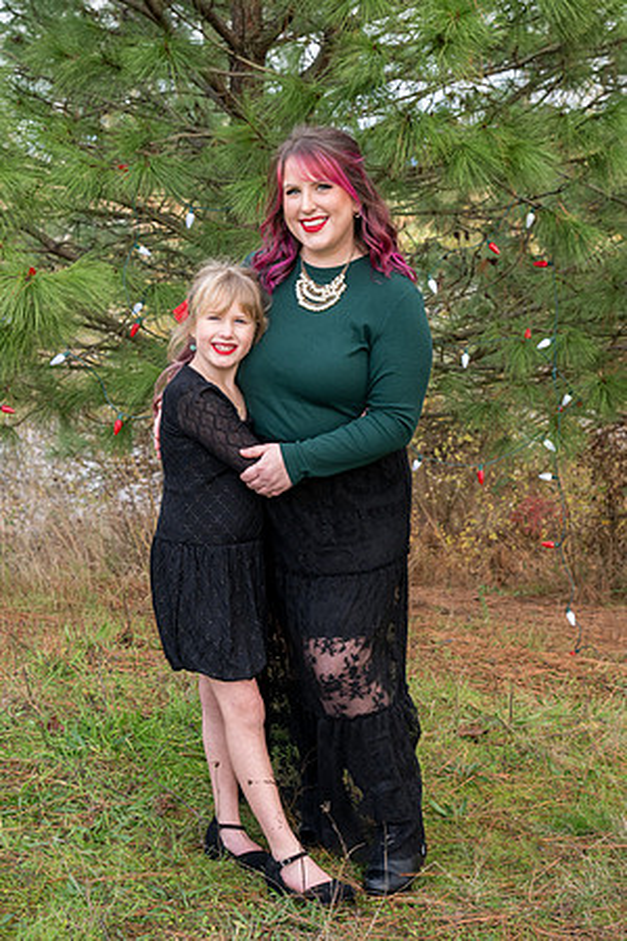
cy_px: 470
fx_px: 1358
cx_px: 314
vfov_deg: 38.2
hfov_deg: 26.0
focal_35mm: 52
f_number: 5
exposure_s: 1/320
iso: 400
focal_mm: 35
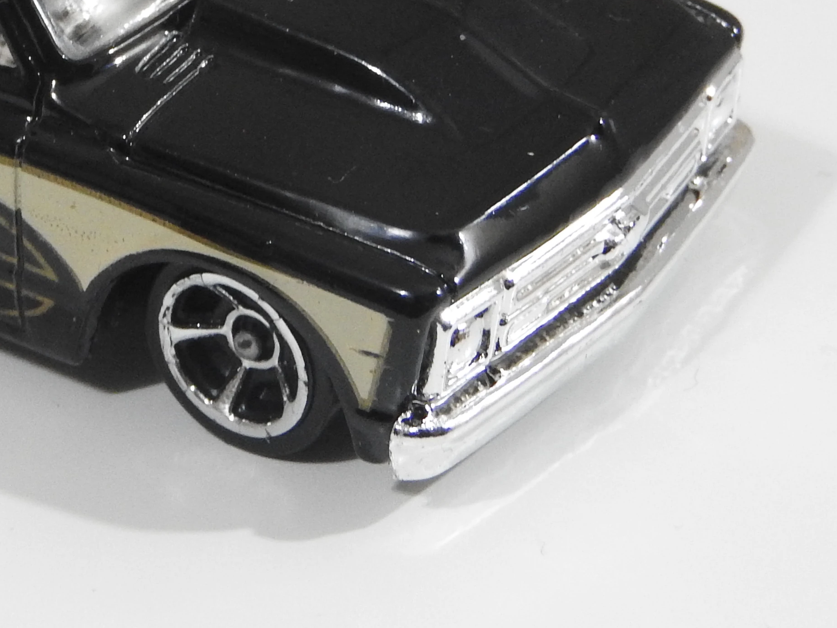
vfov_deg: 7.4
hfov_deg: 9.8
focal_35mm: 200
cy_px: -17
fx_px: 4836
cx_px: 16
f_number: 4.5
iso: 500
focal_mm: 14.3
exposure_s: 1/15
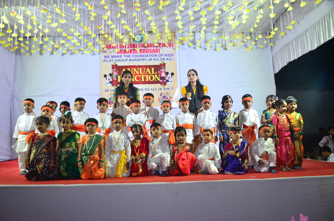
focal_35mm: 30
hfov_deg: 62.0
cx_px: 167
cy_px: 110
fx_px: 278
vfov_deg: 43.4
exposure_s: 1/100
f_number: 4
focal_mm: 20
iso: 800
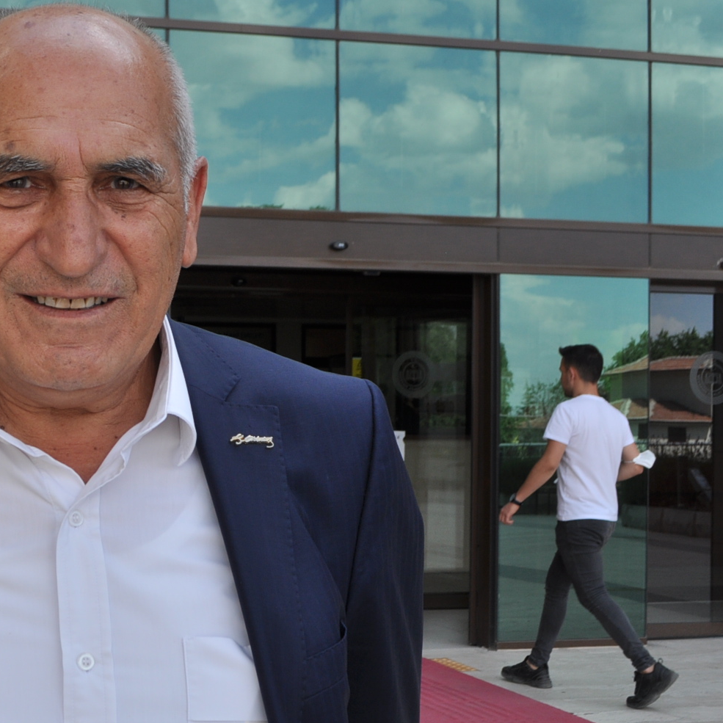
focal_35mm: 61
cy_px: 430
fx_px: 1441
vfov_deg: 28.1
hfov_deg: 26.8
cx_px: 27
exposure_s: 1/250
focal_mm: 22
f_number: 8
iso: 200
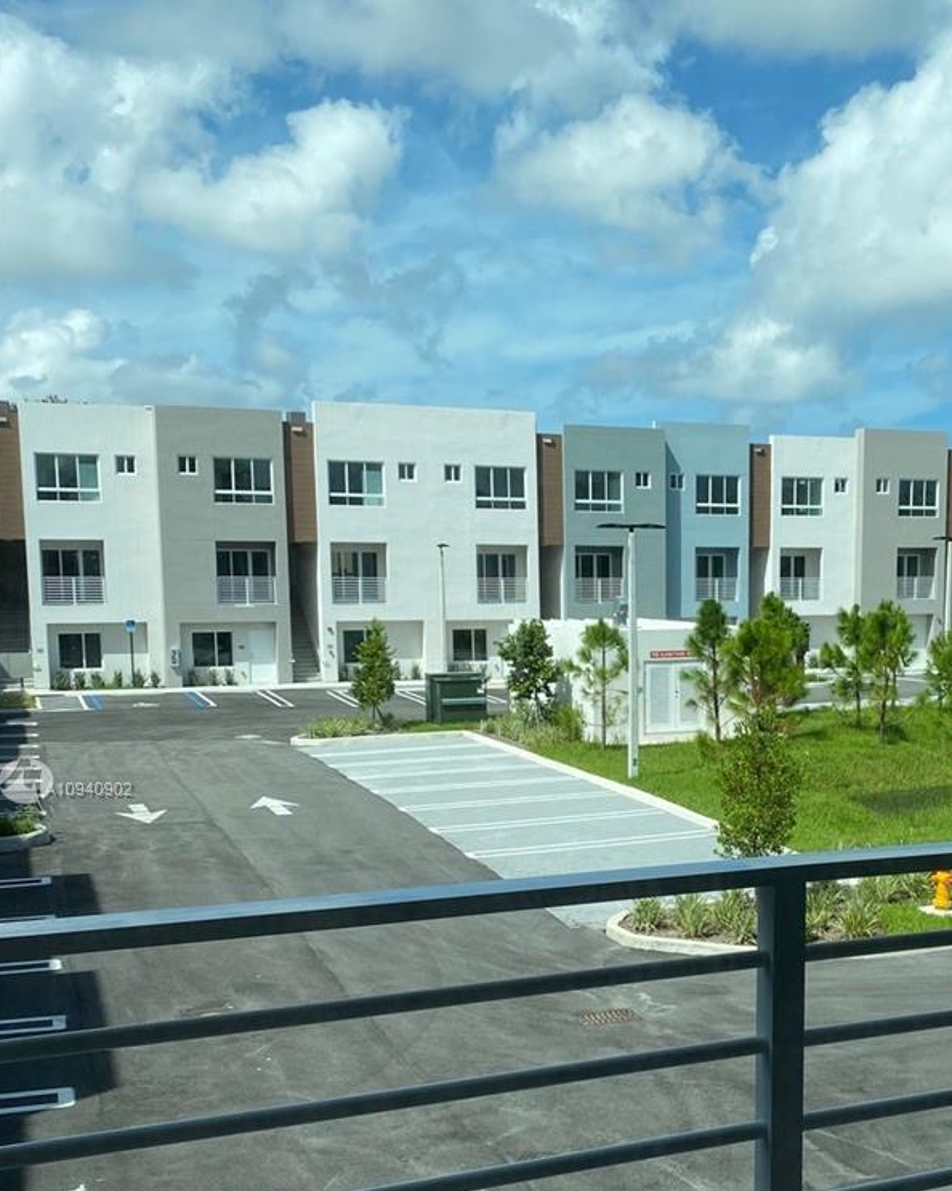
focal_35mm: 41
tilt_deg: -7.8
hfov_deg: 35.7
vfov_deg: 44.2
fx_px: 1445
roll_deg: -1.6
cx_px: 712
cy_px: 790
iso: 32
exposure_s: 1/3497
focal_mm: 4.25
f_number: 1.8
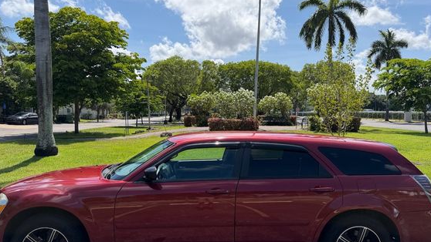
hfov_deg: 64.3
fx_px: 343
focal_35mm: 30
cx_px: 216
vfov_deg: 38.9
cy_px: 133
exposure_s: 1/6711
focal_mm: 6.76
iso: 100
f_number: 1.78
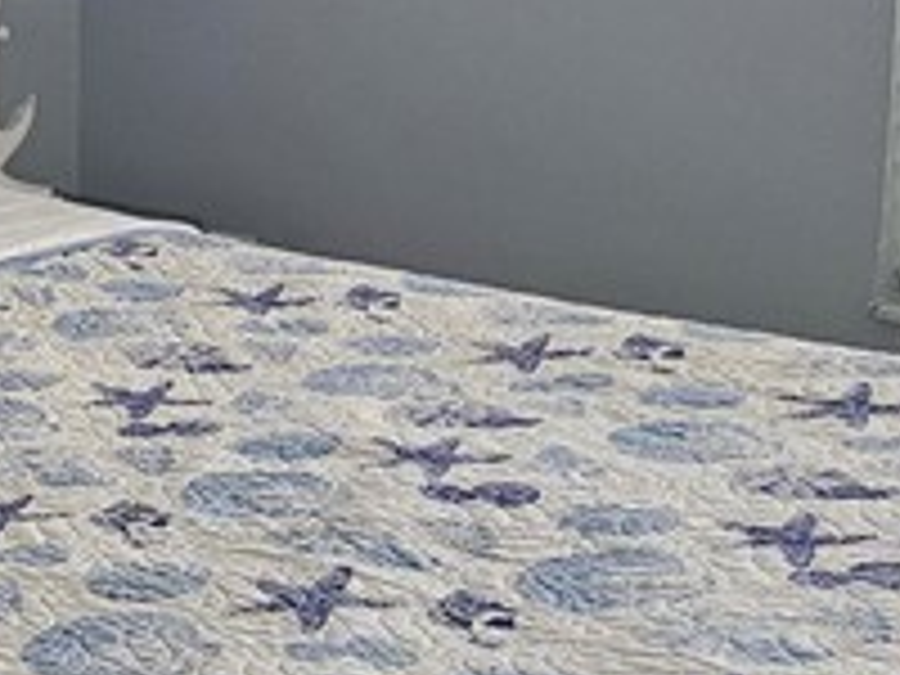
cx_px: -104
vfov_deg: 12.5
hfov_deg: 16.2
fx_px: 3068
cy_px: 454
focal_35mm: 118
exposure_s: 1/120
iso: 640
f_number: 1.7
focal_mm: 6.3
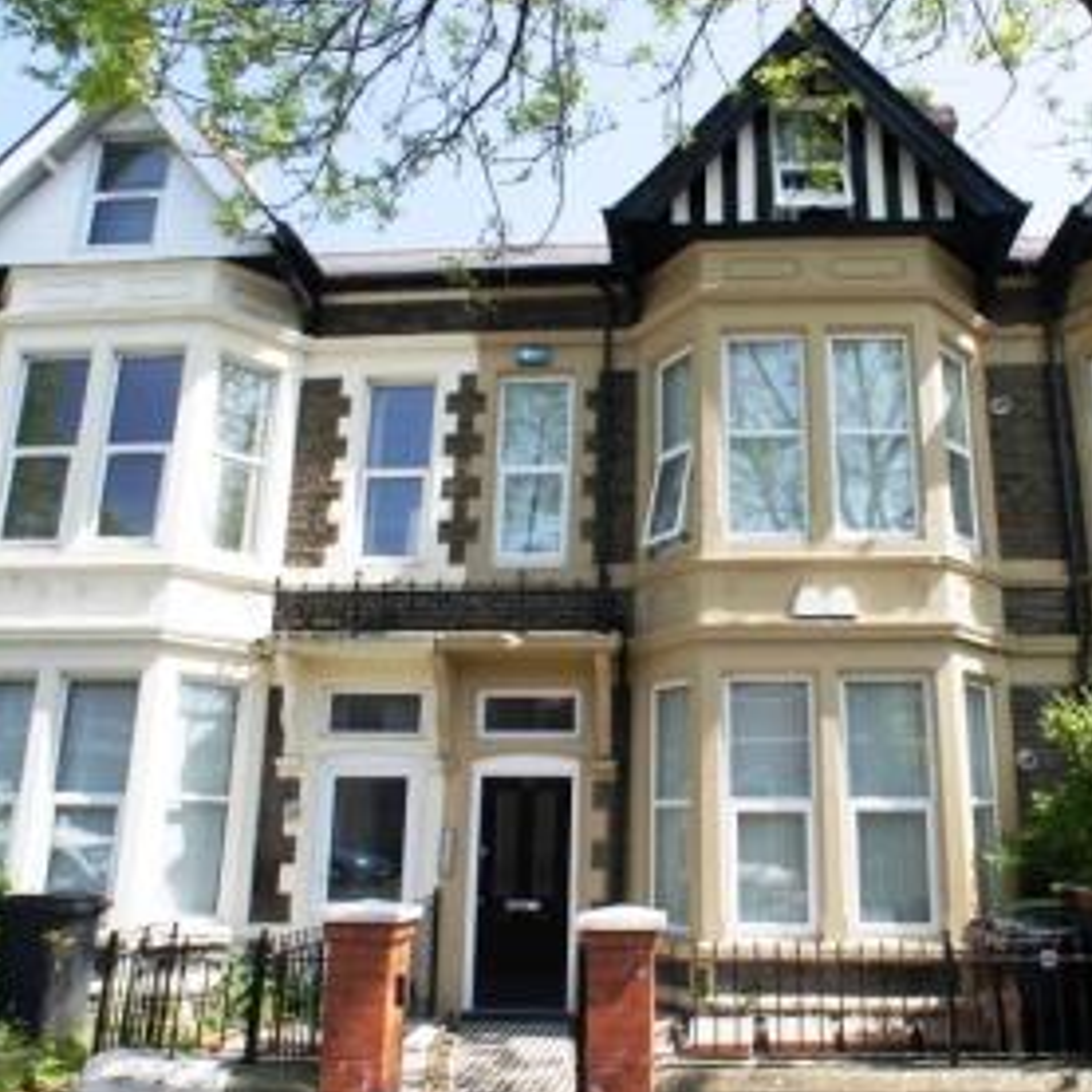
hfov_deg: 46.8
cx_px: 678
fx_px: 1249
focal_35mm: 35
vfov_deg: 47.2
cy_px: 570
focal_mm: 16
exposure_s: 1/320
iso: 200
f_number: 6.3
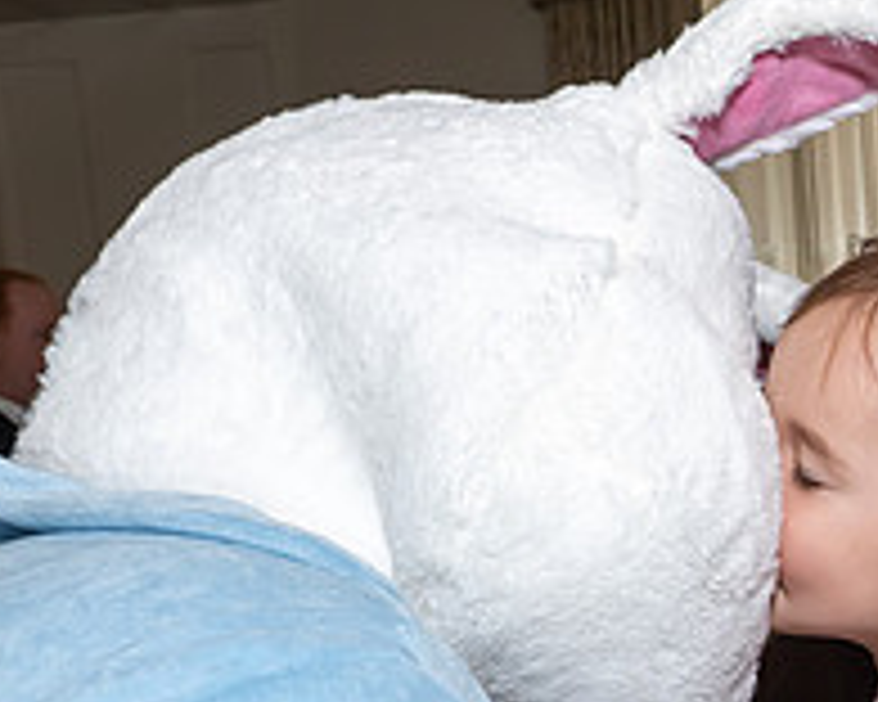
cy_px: 673
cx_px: 885
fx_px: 2157
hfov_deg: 22.1
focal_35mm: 83
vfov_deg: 18.1
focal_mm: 17
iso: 640
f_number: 8
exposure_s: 1/250
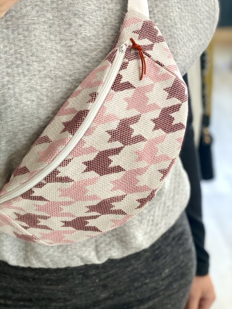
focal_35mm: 58
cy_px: 155
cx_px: 103
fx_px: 518
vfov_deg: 33.2
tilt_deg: -31.9
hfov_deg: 25.2
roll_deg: -1.0
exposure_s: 1/98
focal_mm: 6
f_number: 2
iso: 80
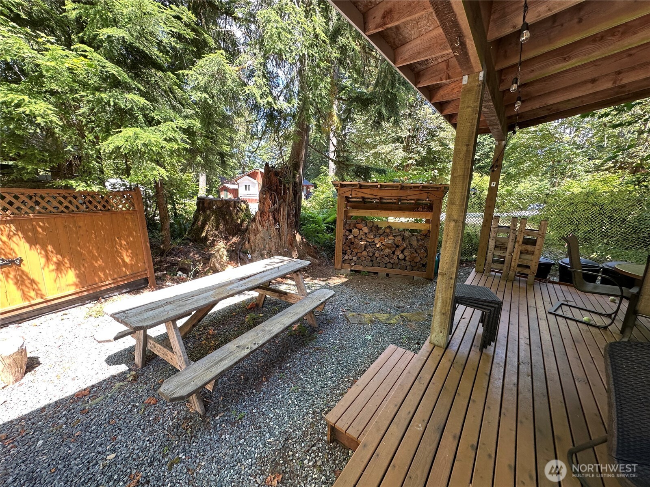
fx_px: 263
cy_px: 244
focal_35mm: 14
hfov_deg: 102.1
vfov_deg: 85.7
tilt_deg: -12.5
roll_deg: -2.6
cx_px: 325
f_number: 2.2
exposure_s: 1/99
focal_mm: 2.22
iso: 64
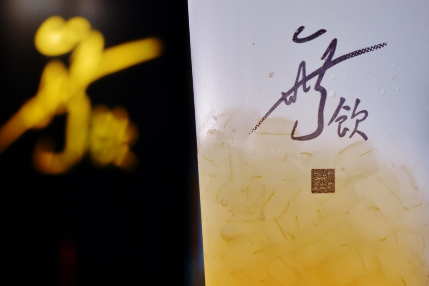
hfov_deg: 29.7
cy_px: 143
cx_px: 214
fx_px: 810
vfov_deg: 20.0
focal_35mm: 68
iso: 400
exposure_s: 1/100
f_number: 5.6
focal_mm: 45
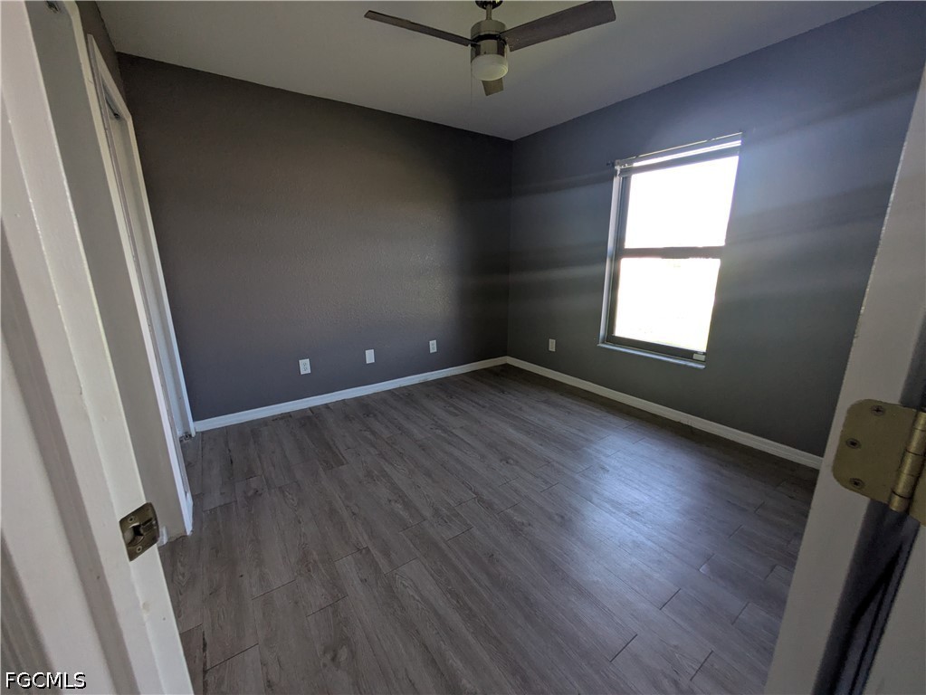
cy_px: 348
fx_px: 375
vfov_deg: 85.7
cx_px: 463
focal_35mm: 14
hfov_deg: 102.0
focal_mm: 1.83
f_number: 2.2
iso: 119
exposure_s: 1/120
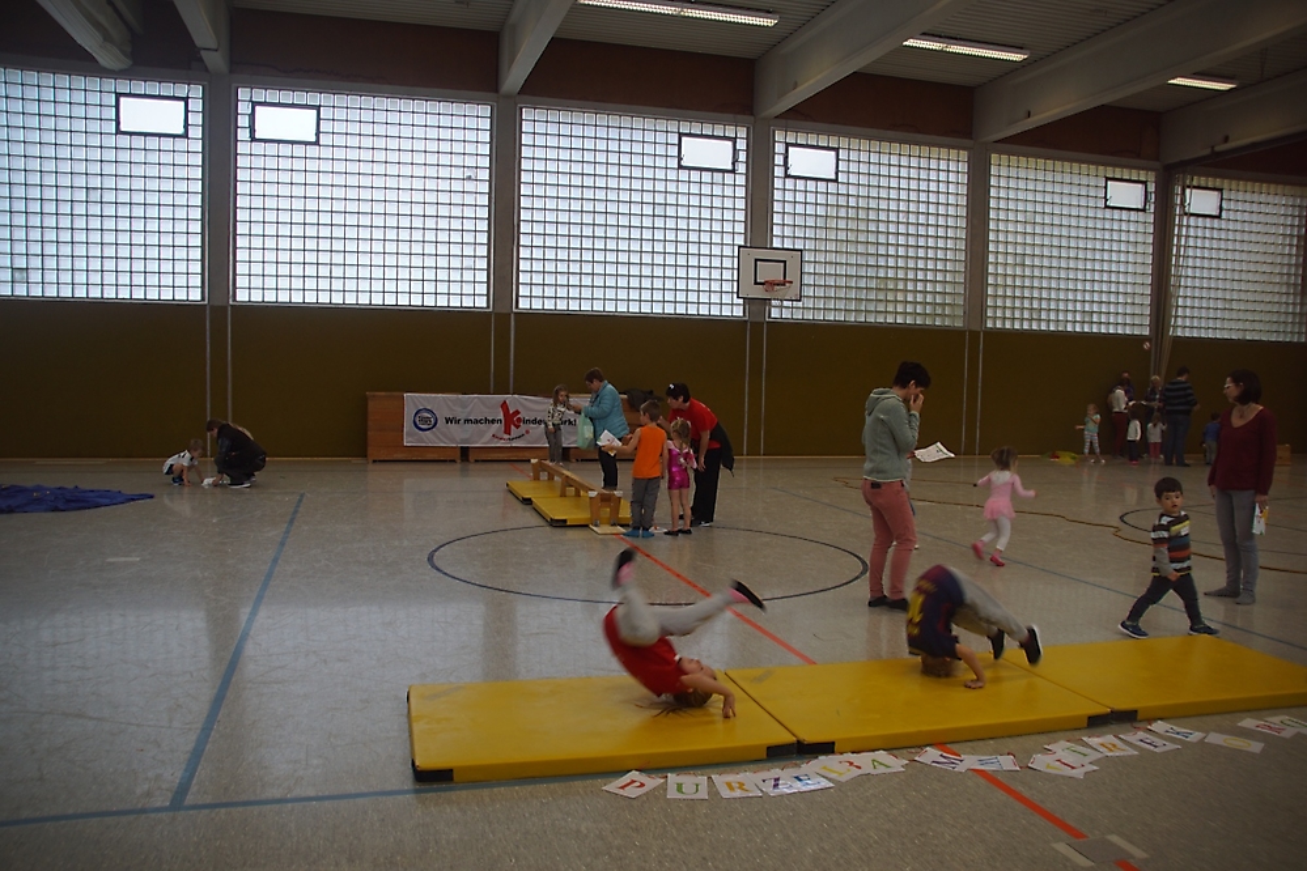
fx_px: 1416
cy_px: 436
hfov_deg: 49.6
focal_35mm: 39
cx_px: 654
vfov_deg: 34.2
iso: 160
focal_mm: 26
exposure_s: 1/60
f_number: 4
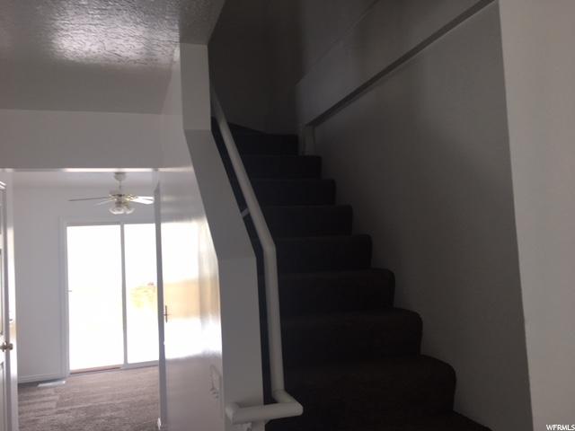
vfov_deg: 48.2
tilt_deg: +4.1
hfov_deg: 61.7
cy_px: 216
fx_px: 482
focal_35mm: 29
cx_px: 288
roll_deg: +2.3
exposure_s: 1/60
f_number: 2.2
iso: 25
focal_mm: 4.15
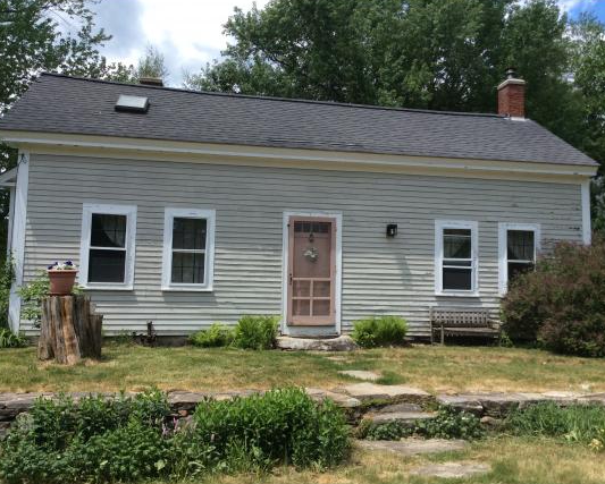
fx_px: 609
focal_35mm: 34
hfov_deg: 52.8
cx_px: 303
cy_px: 240
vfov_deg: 43.4
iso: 32
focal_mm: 3.3
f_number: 2.4
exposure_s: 1/953
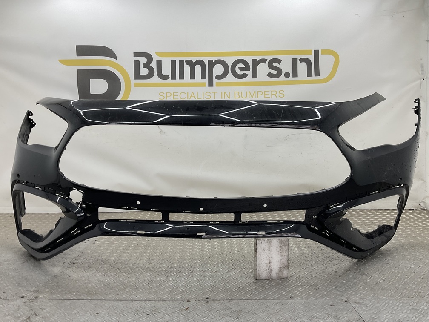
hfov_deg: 61.7
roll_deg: -0.6
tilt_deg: -6.2
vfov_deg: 48.2
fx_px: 359
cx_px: 214
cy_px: 161
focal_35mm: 29
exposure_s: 1/100
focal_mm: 3
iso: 16
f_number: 1.8
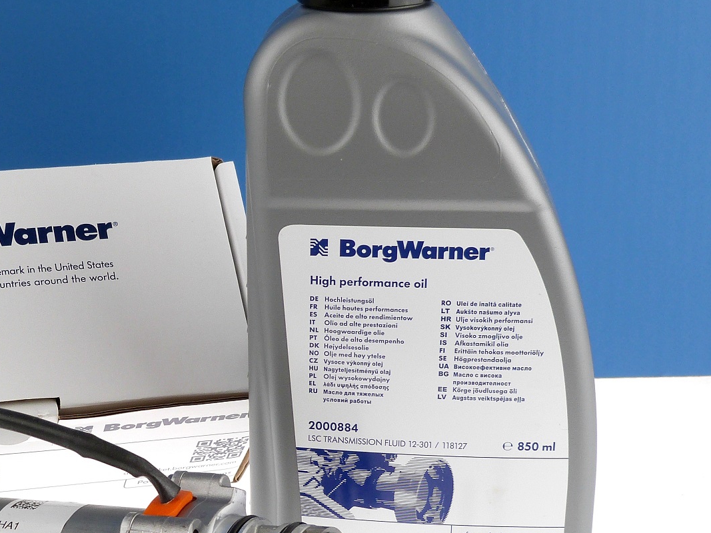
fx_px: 1540
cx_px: 156
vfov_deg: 19.6
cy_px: 370
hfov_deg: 25.6
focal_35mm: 75
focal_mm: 7.1
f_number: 3.1
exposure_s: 1/100
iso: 100
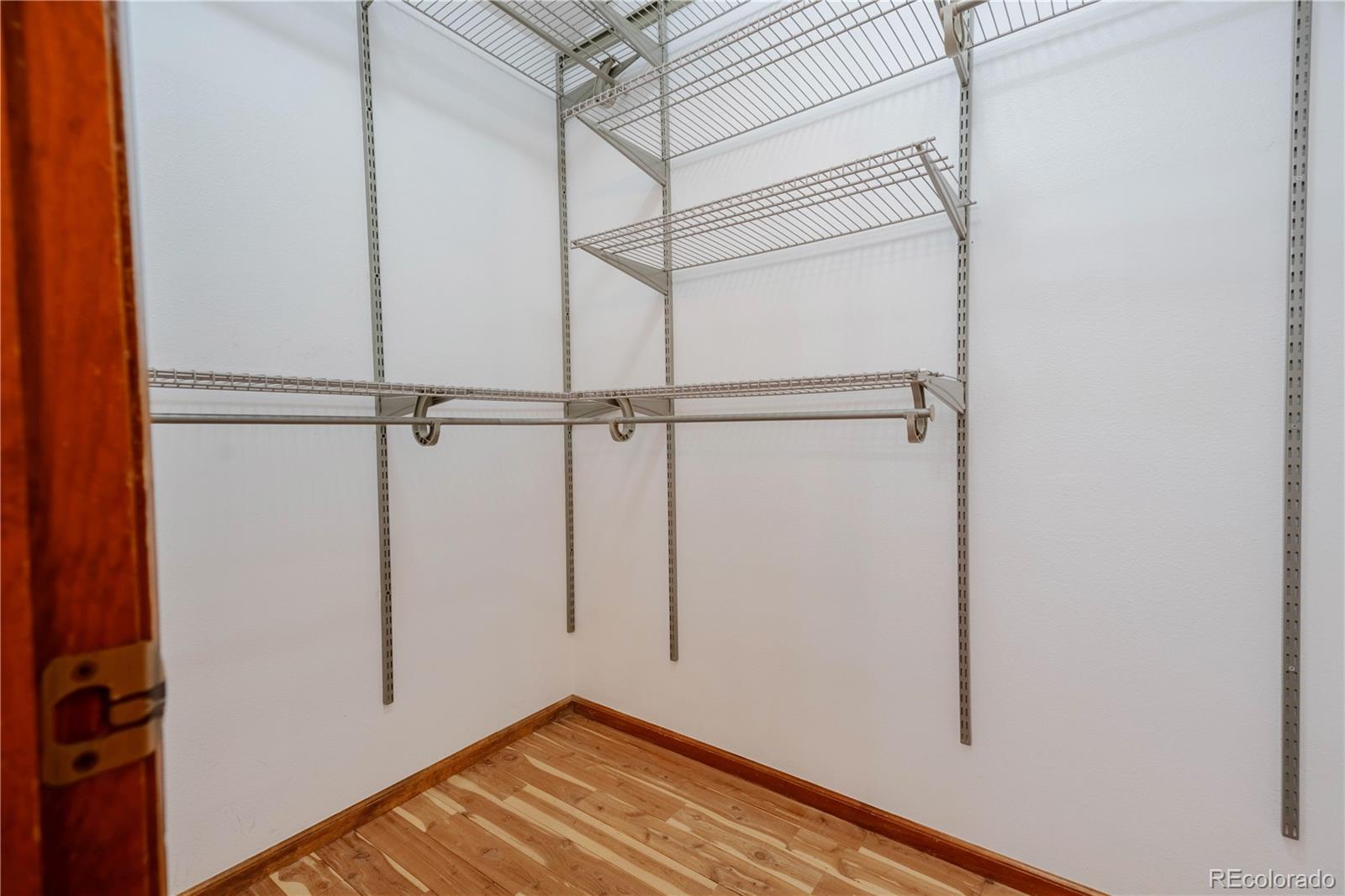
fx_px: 598
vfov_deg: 73.7
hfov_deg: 96.7
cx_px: 672
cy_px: 448
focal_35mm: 16
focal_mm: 16
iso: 500
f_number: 6.3
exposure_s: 1/640
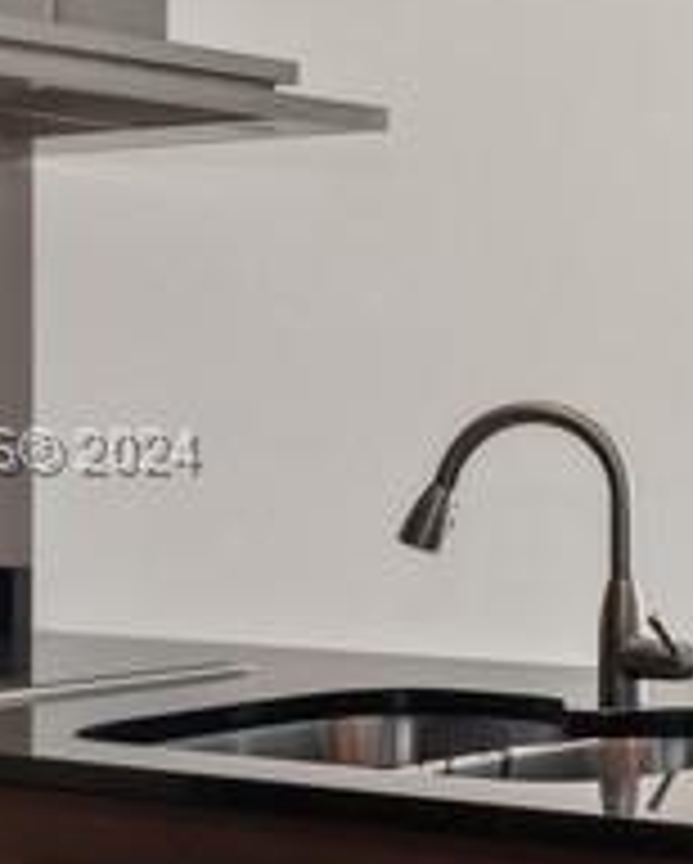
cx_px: 1397
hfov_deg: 15.4
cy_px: 454
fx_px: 2022
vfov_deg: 24.1
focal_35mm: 79
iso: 200
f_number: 8
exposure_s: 1/15
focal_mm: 18
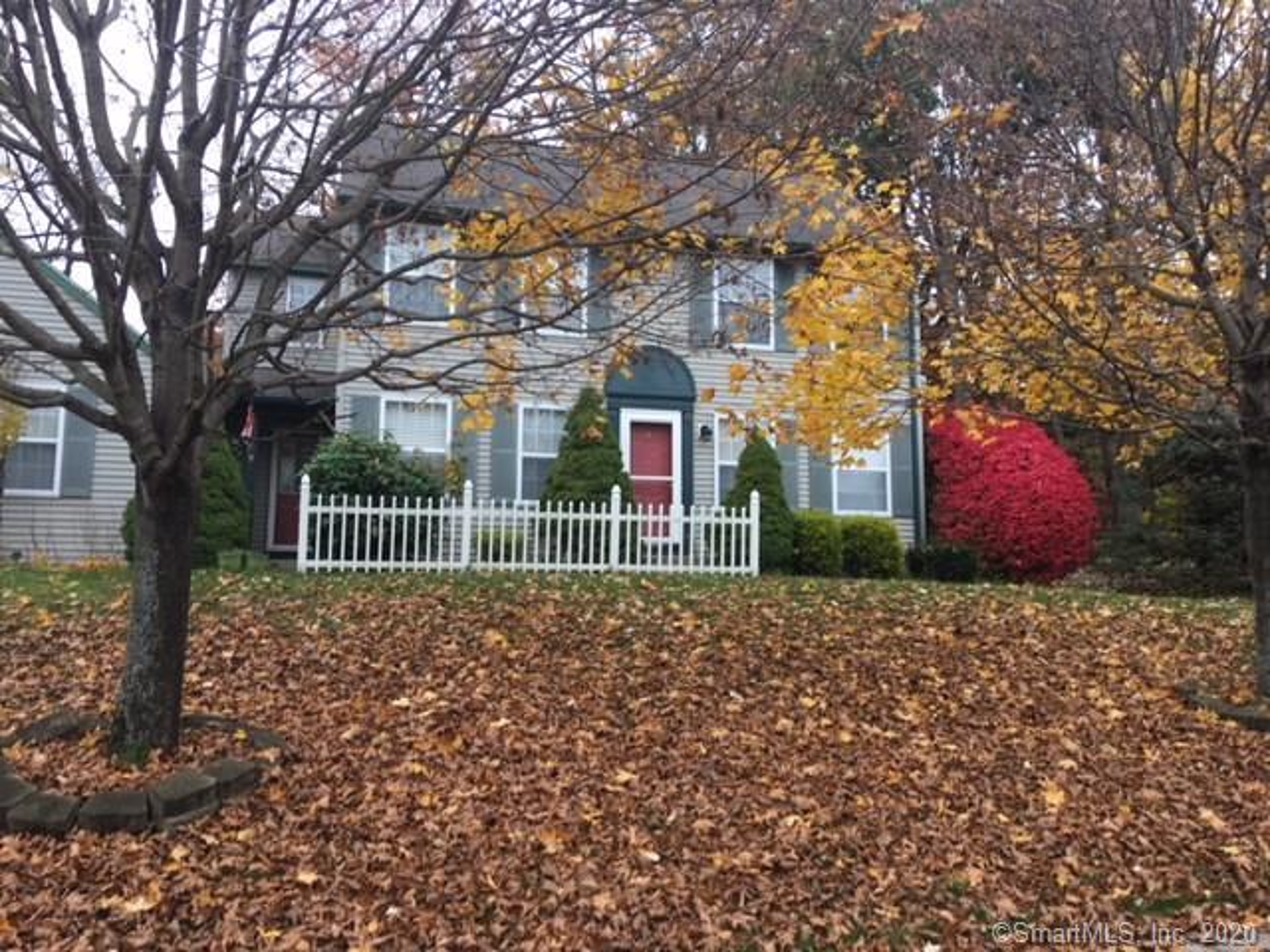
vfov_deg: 48.2
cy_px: 476
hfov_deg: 61.7
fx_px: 1064
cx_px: 635
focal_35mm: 29
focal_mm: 4.15
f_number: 2.2
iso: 40
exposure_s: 1/120
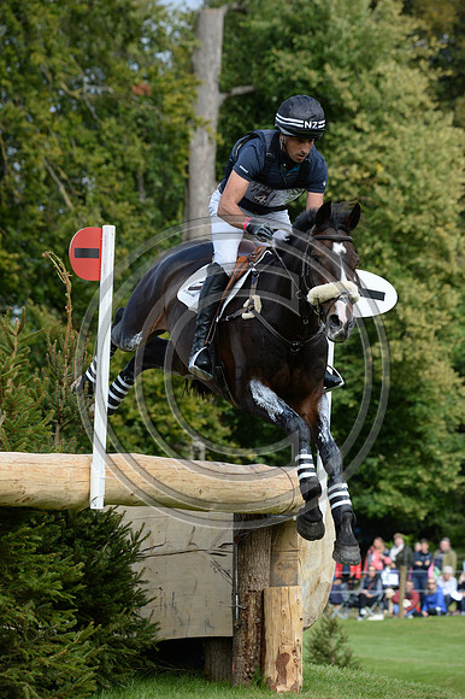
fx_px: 4073
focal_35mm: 210
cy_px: 350
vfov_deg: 9.8
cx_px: 232
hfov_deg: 6.5
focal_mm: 210
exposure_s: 1/1000
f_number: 8
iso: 800
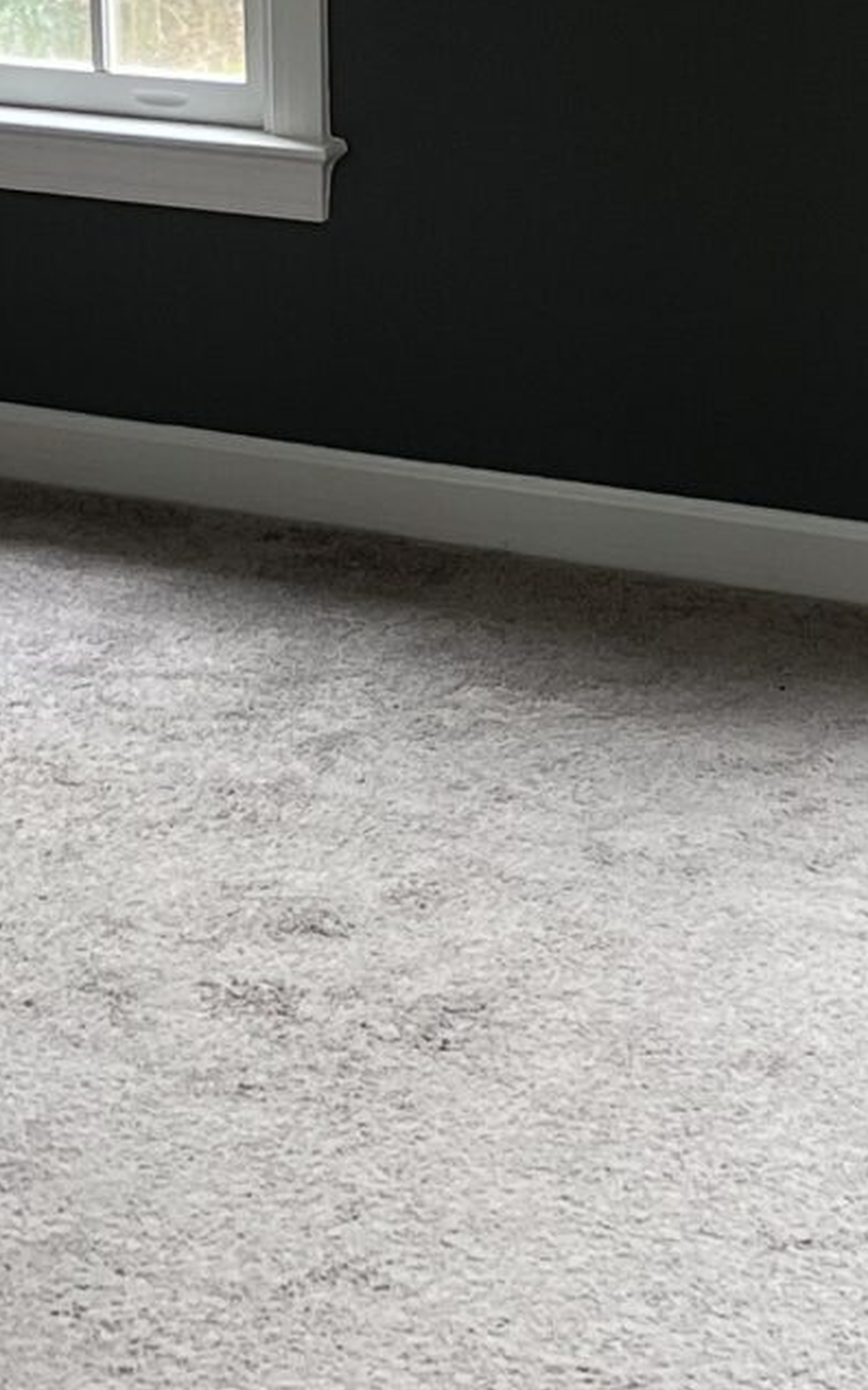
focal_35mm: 111
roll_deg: +2.4
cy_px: -79
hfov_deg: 11.7
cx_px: 138
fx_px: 4205
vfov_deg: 18.2
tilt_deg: -9.0
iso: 125
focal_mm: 5.1
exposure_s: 1/120
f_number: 1.6
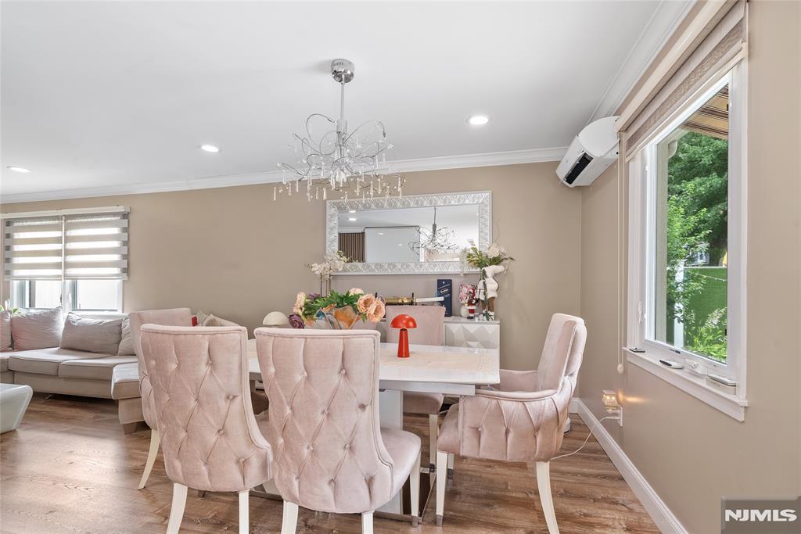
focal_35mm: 16
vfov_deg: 73.8
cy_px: 267
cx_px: 400
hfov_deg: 96.7
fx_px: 356
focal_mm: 16
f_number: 9
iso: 250
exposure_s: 1
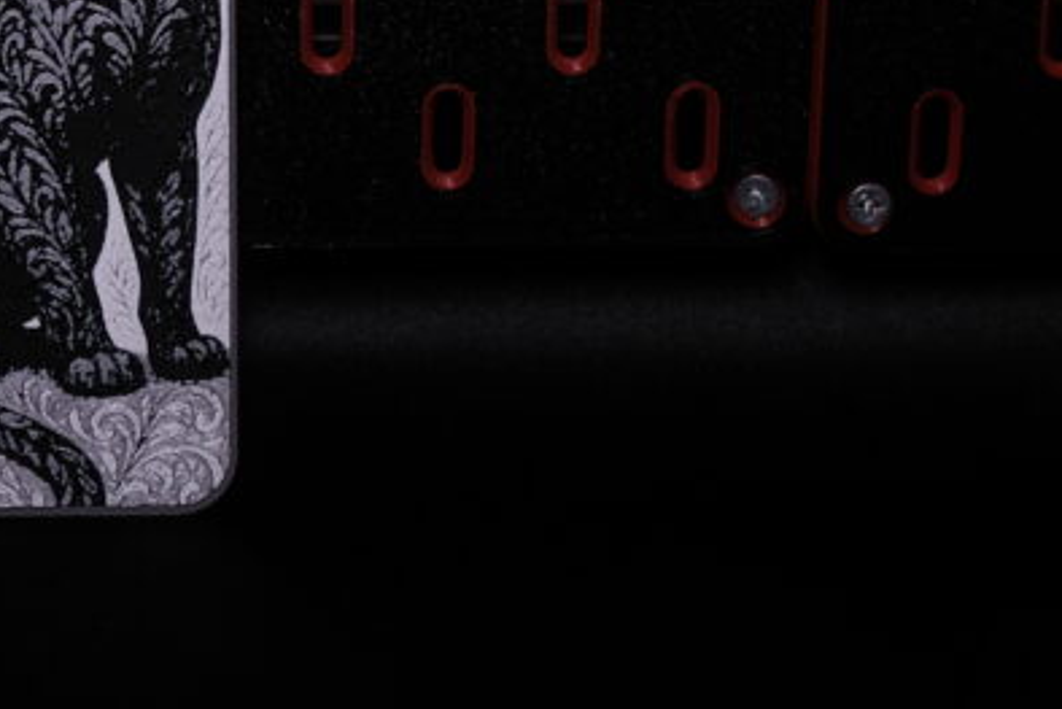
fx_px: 3600
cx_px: 70
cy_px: 106
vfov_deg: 11.2
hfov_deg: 16.5
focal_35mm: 122
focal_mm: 31.4
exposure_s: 1/15
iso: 250
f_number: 4.7
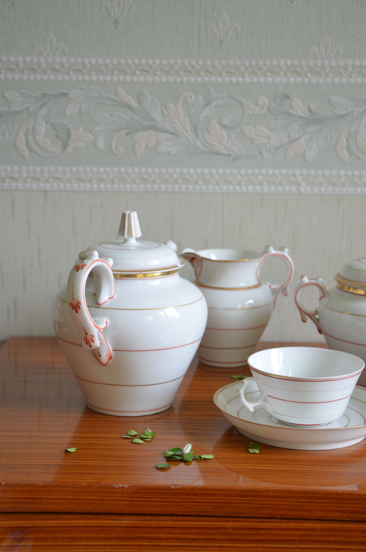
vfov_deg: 28.1
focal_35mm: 72
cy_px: 276
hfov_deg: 18.8
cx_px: 183
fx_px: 1103
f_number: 5.6
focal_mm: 48
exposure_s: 1/60
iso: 560
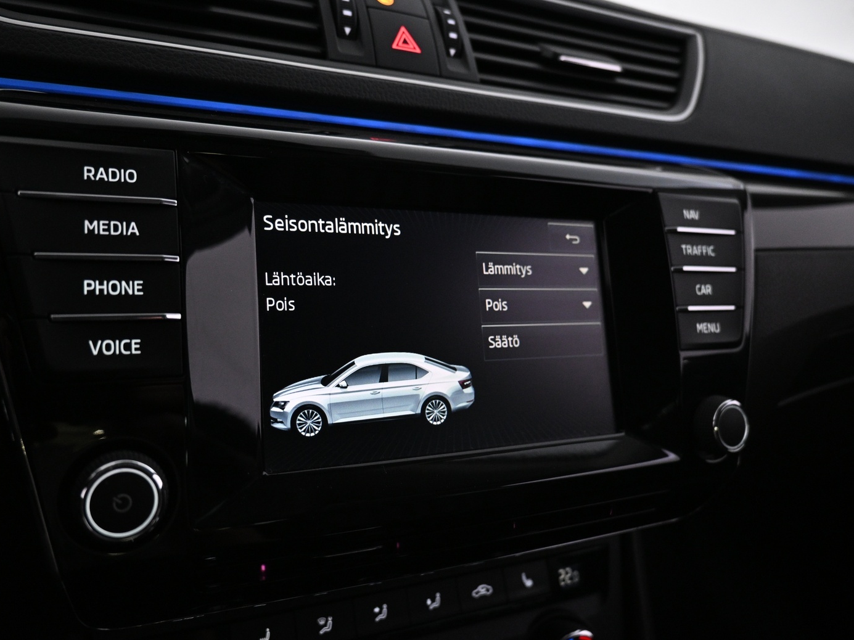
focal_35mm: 27
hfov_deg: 65.2
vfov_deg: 51.3
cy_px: 313
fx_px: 666
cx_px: 382
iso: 1600
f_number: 3.5
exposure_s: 1/60
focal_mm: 16
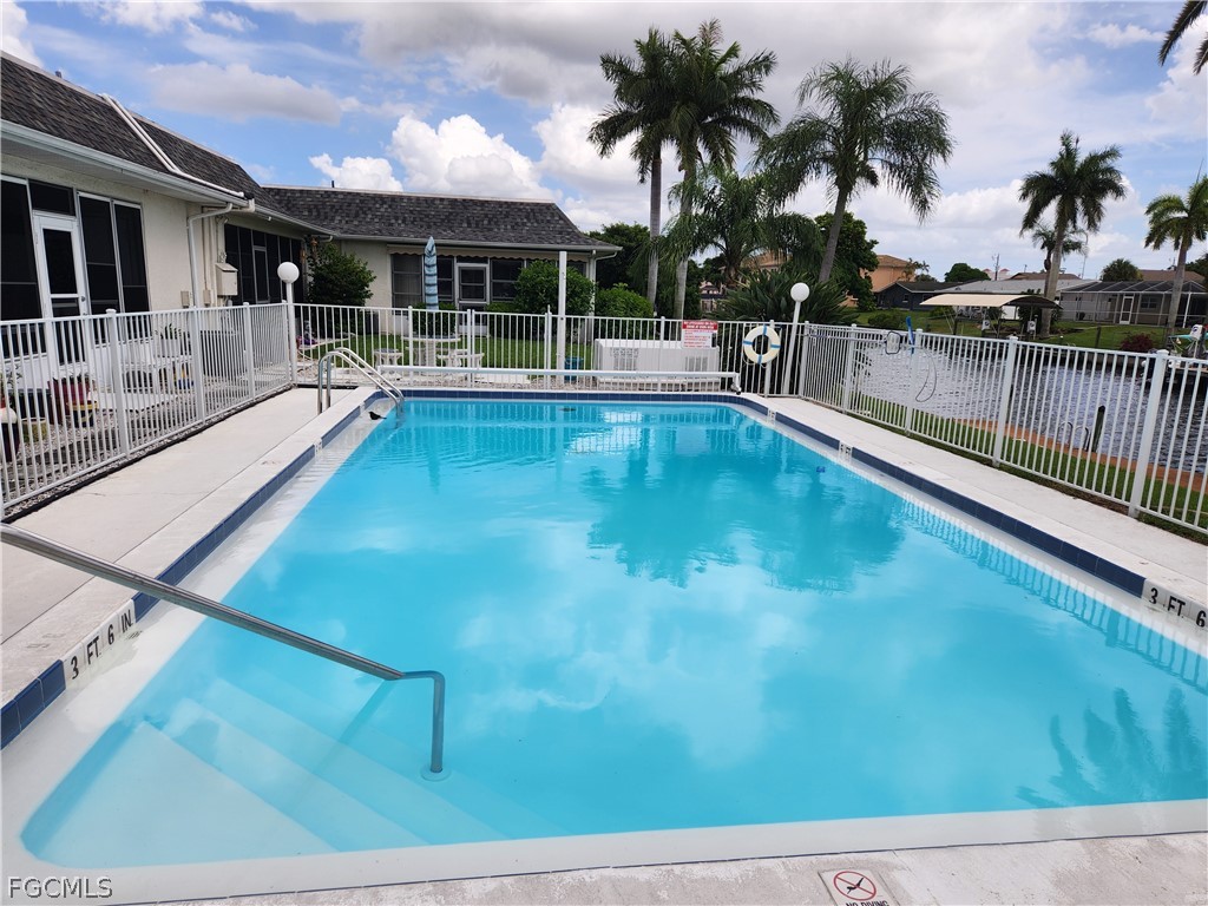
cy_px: 453
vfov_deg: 58.9
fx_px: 803
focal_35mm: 23
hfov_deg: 73.9
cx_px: 604
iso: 20
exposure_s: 1/1659
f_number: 1.8
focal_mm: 5.4
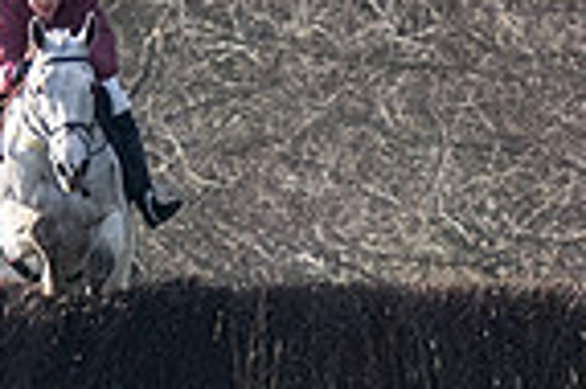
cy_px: 501
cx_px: 27
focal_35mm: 2400
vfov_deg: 0.6
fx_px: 39022
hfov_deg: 0.9
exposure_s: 1/2000
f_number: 5
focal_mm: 160
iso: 400
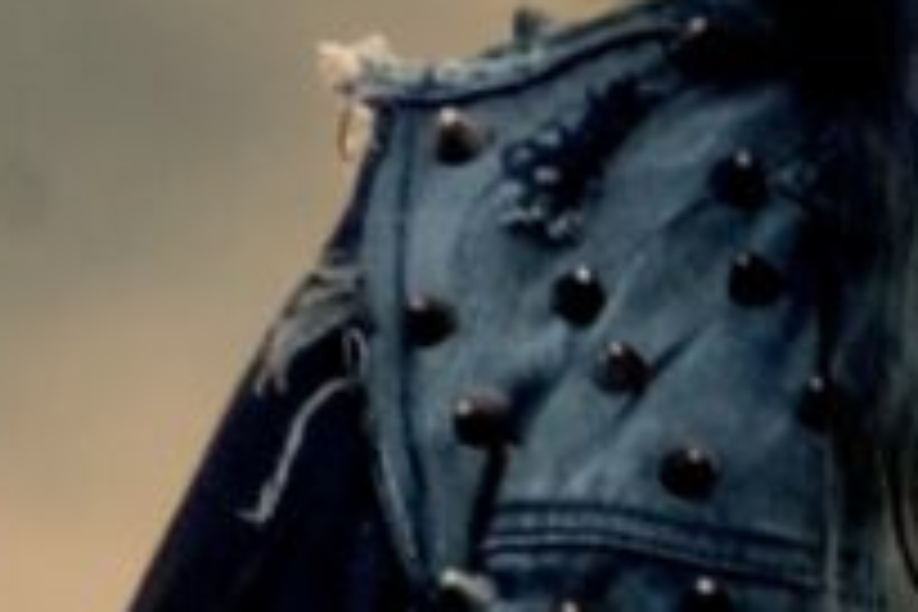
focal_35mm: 1385
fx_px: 35312
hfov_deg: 1.5
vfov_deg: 1.0
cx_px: 1161
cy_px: 198
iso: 5000
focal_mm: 245
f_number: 6.3
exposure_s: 1/400
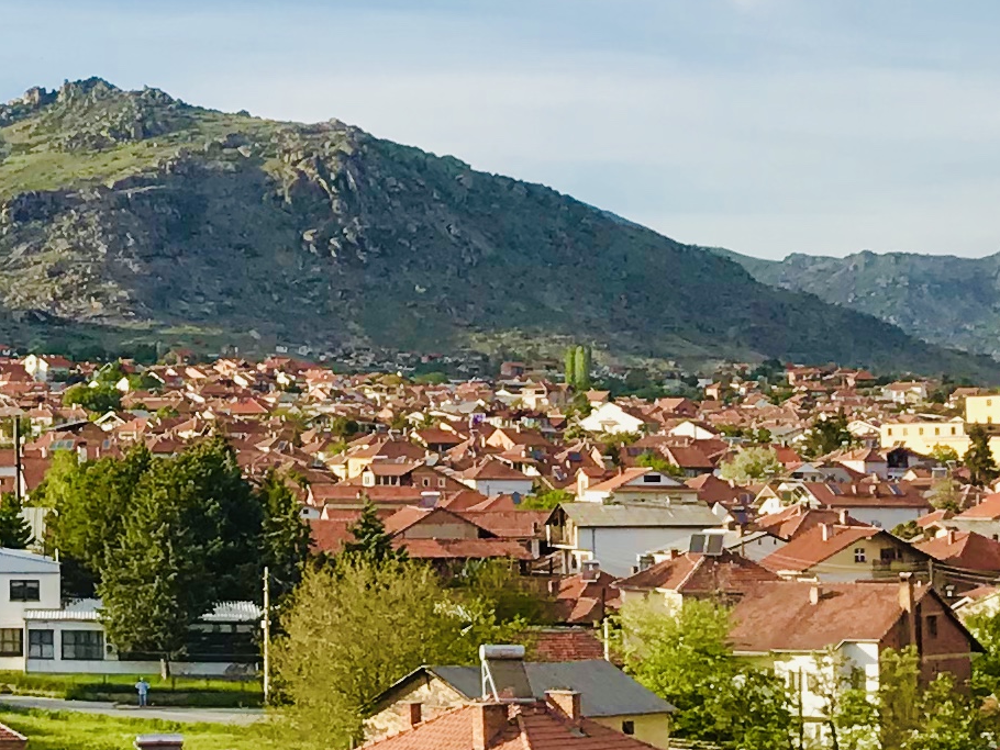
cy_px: 116
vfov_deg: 11.9
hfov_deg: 15.2
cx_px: -269
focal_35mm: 124
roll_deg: -0.1
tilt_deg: +6.6
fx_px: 3583
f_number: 1.8
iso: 20
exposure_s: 1/1018
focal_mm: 3.99
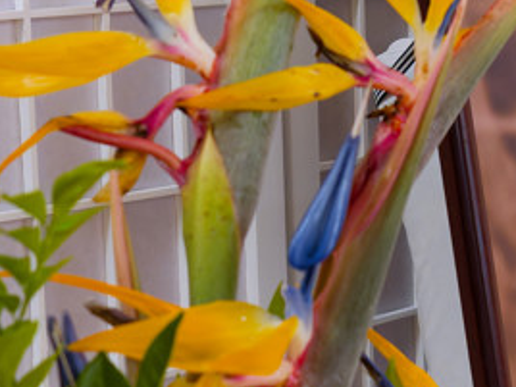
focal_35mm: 143
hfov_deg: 13.7
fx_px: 2132
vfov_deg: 10.4
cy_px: 281
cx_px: 399
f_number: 2.8
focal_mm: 16
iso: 400
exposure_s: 1/60
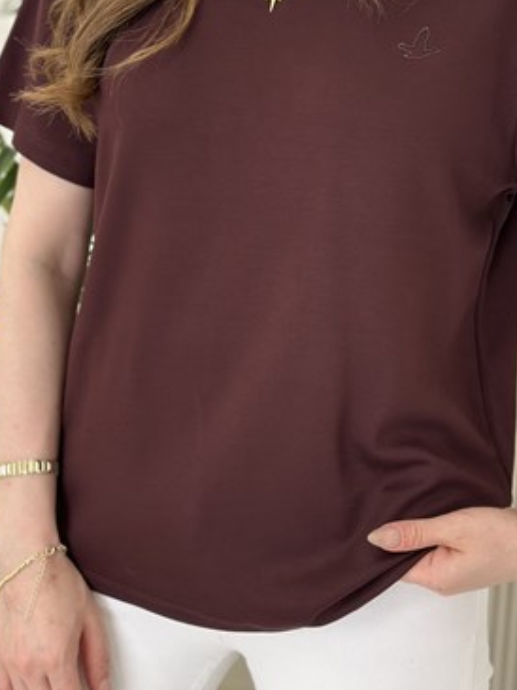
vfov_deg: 27.7
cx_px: 325
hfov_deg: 20.9
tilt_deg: -9.9
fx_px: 1396
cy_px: 240
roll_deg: -4.1
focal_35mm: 70
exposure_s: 1/172
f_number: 1.78
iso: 100
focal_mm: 6.86
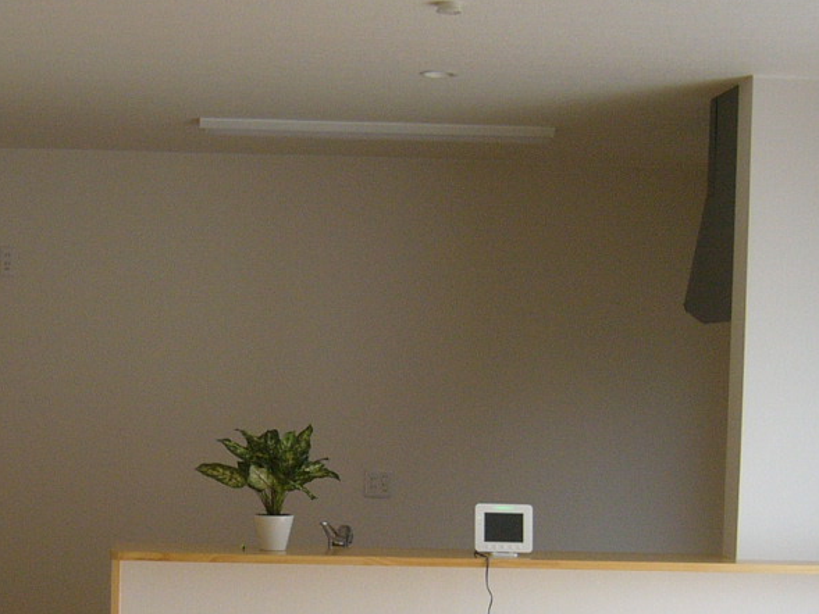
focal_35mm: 76
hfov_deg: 25.5
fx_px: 1798
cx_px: 275
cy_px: 504
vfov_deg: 19.2
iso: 100
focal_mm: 5.8
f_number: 2.8
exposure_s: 1/80
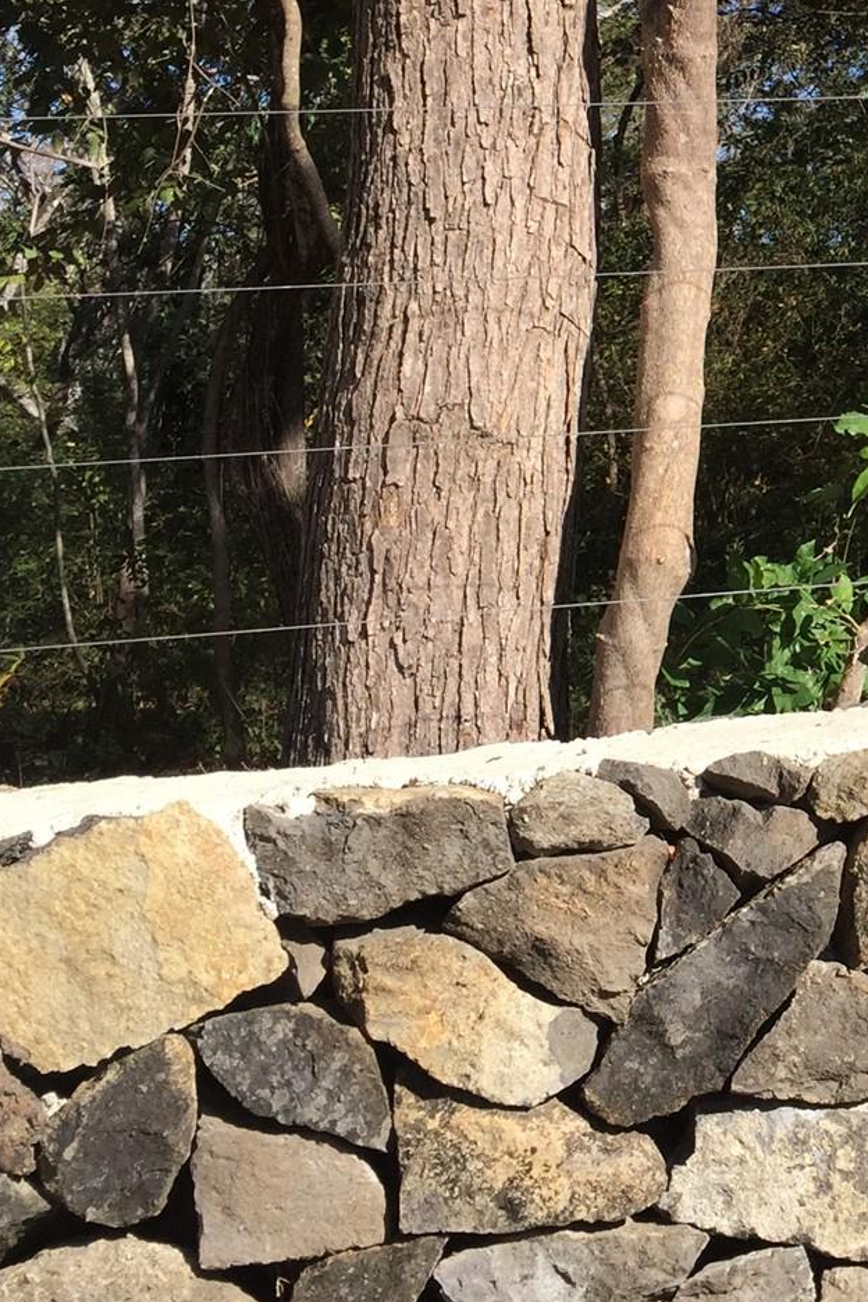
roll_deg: +1.8
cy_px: 398
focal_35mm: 66
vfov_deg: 30.2
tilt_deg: +1.1
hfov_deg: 18.9
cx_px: 1160
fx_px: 2387
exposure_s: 1/1364
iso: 32
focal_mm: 4.15
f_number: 2.2
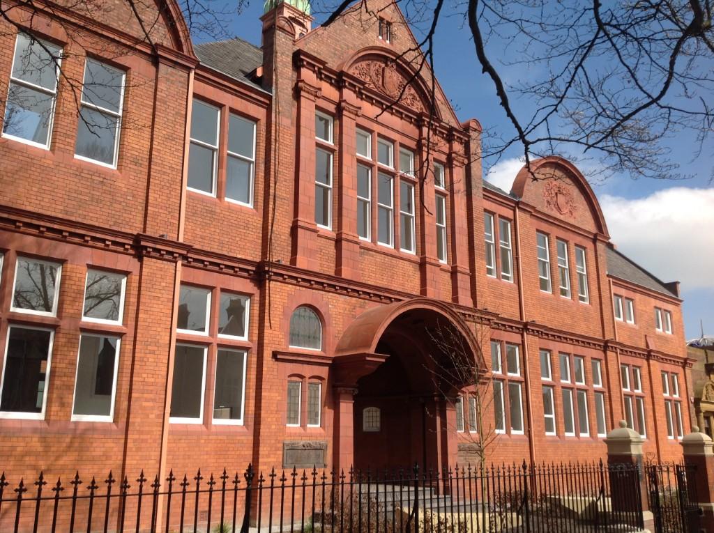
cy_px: 266
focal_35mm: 35
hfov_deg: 52.7
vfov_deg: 40.6
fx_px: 721
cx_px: 357
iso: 50
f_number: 2.4
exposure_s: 1/1314
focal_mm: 4.28
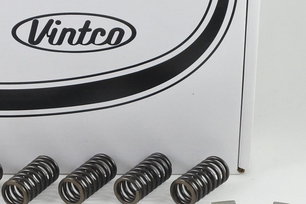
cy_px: 140
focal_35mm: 121
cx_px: 108
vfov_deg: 11.3
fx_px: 1028
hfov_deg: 16.9
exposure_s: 1/125
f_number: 4.5
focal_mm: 16.8
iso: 560
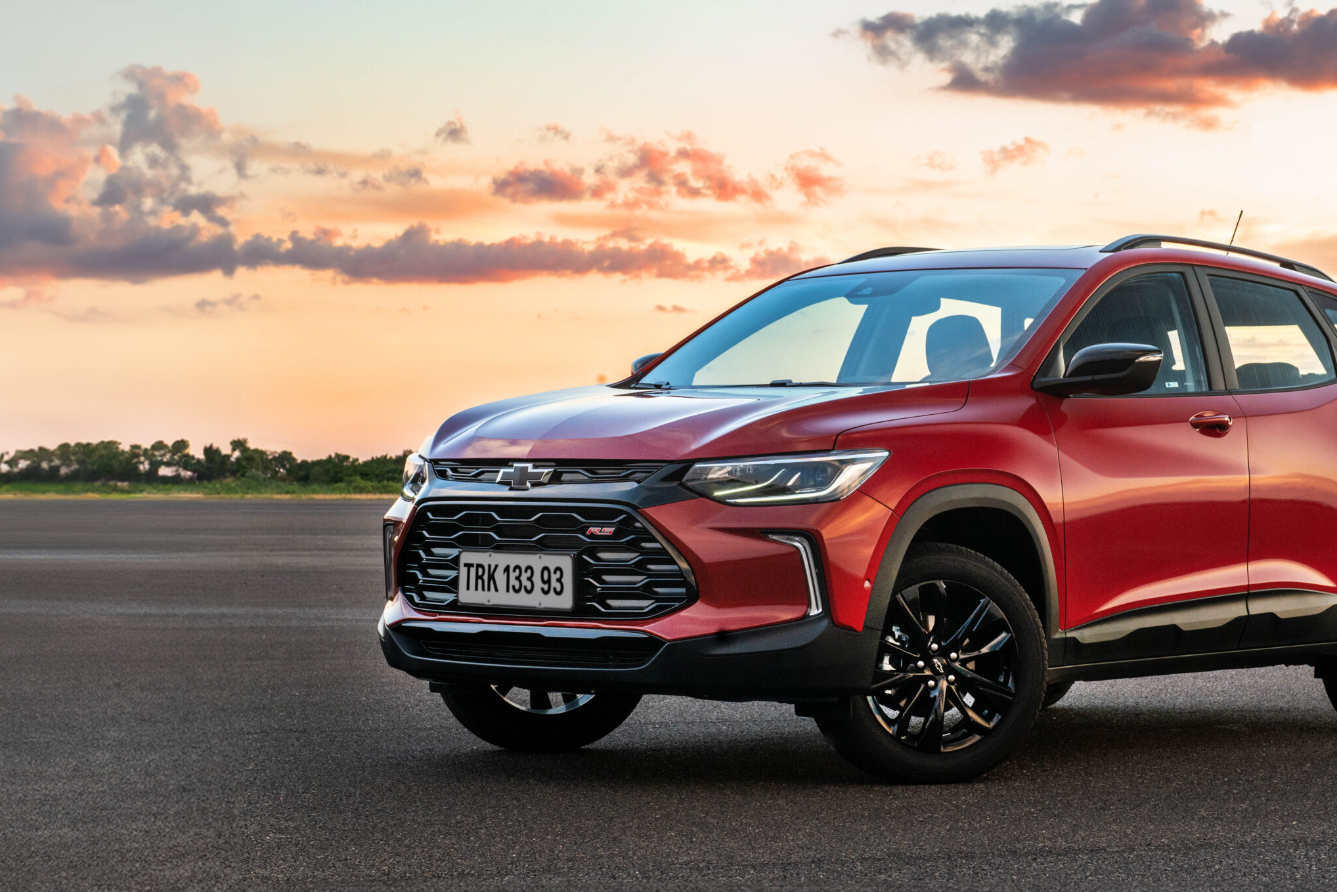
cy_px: 535
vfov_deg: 15.5
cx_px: 781
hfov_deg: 23.1
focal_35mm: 88
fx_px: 3269
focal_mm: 70
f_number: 11
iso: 1250
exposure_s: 1/13
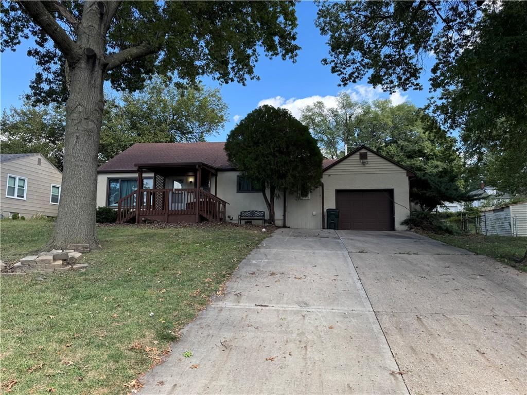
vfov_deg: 56.8
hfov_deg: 71.6
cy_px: 198
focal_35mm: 24
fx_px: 365
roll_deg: -1.1
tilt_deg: +5.1
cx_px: 264
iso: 80
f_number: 1.78
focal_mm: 6.76
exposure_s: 1/572
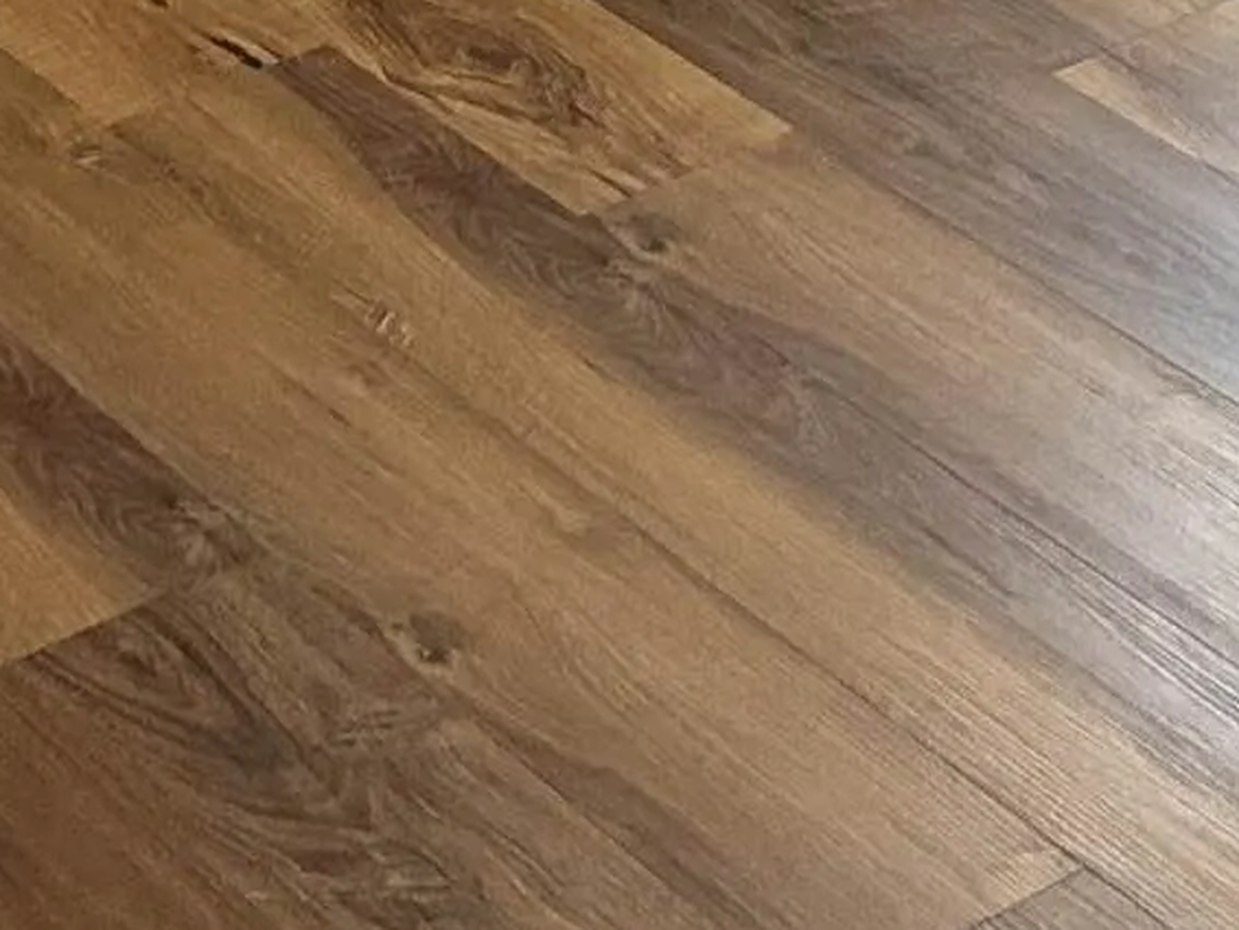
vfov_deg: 9.3
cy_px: -1352
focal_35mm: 141
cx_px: 193
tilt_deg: -14.0
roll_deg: +2.0
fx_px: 5049
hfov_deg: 13.9
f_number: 1.5
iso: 200
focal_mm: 5.7
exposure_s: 1/60
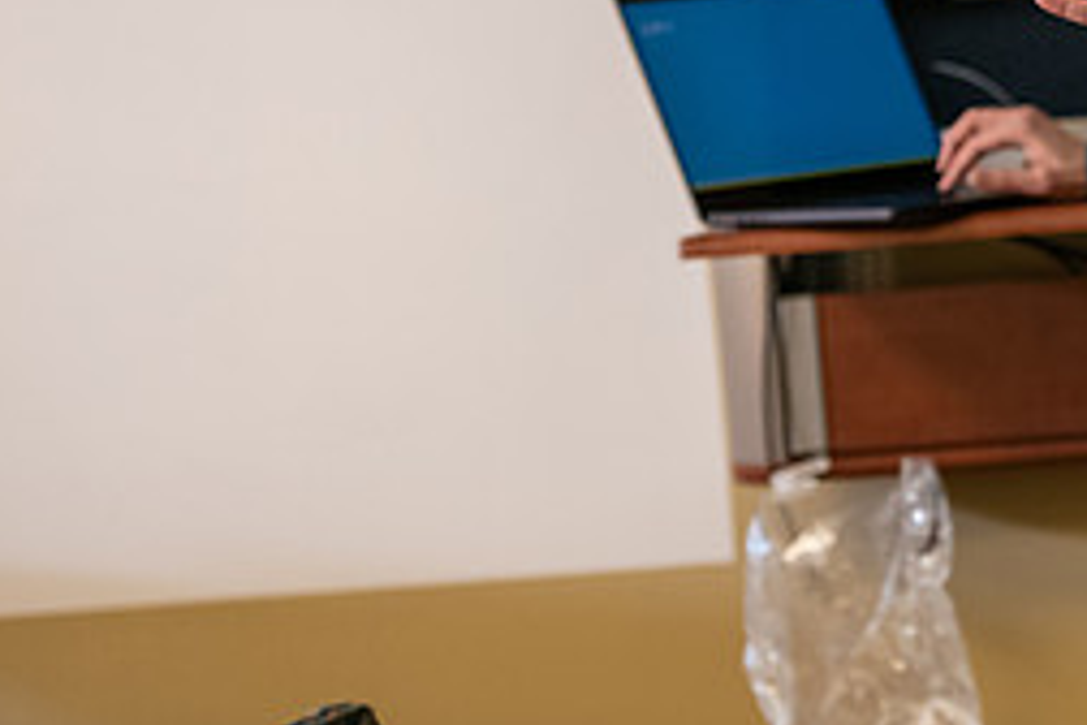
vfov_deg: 6.1
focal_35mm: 226
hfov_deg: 9.0
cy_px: -88
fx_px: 6823
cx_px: 1238
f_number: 3.2
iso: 1600
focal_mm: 98
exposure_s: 1/200
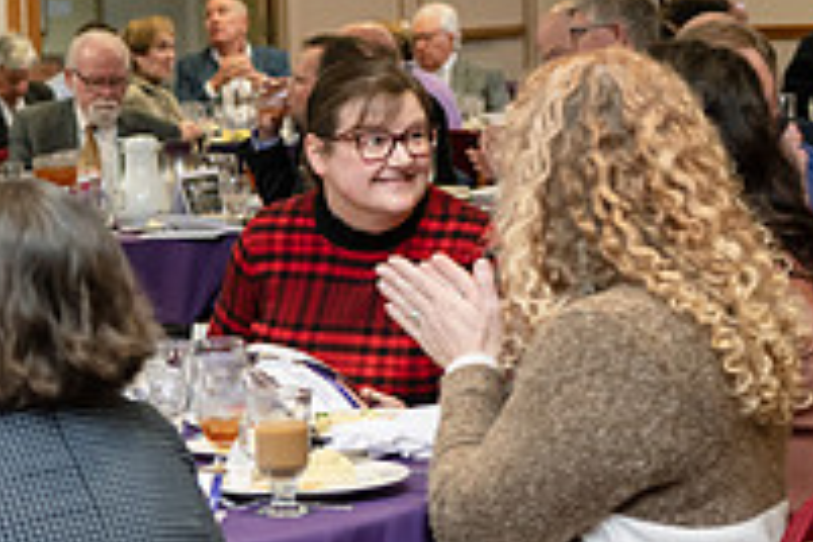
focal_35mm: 159
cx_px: -218
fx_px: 3590
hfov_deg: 12.5
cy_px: 394
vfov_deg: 8.6
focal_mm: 55
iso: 1000
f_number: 3.5
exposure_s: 1/125
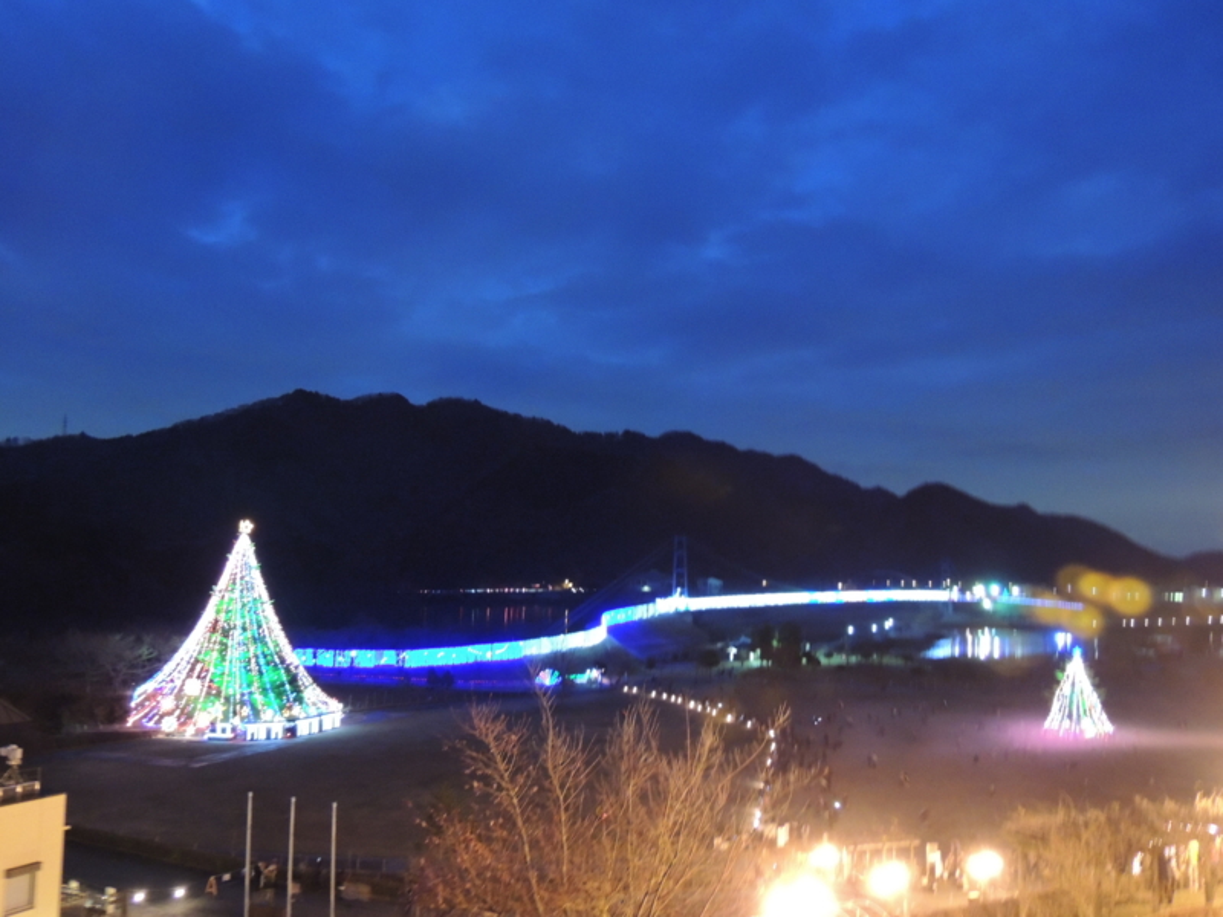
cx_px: 612
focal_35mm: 30
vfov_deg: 46.8
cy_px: 458
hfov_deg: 60.0
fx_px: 1060
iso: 800
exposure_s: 1/1.6
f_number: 3.1
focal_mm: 5.3
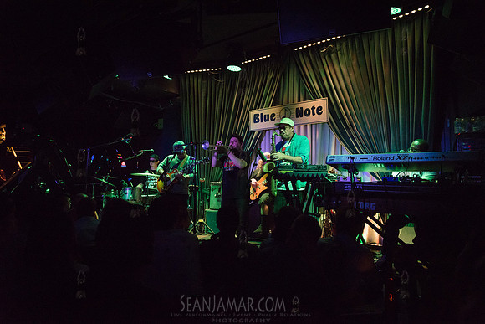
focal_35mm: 27
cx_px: 242
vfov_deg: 48.0
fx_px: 364
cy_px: 162
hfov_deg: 67.4
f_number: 4
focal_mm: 27
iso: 4000
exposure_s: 1/250
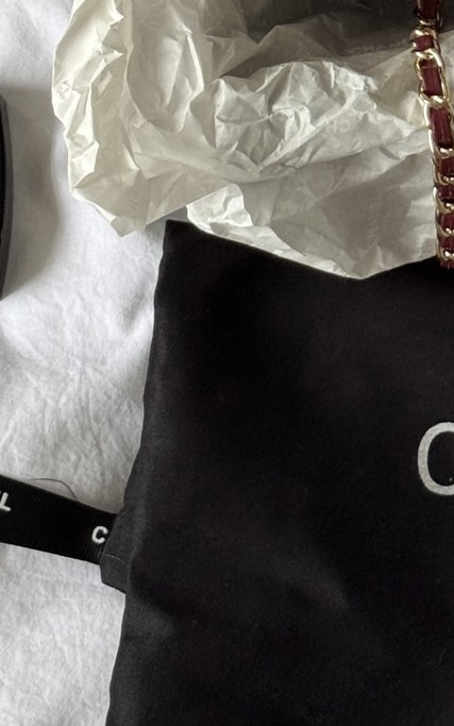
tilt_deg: -72.5
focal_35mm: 149
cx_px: 524
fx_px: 2949
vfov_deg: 13.6
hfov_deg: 8.7
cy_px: -166
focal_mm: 6.76
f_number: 1.78
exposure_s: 1/60
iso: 200
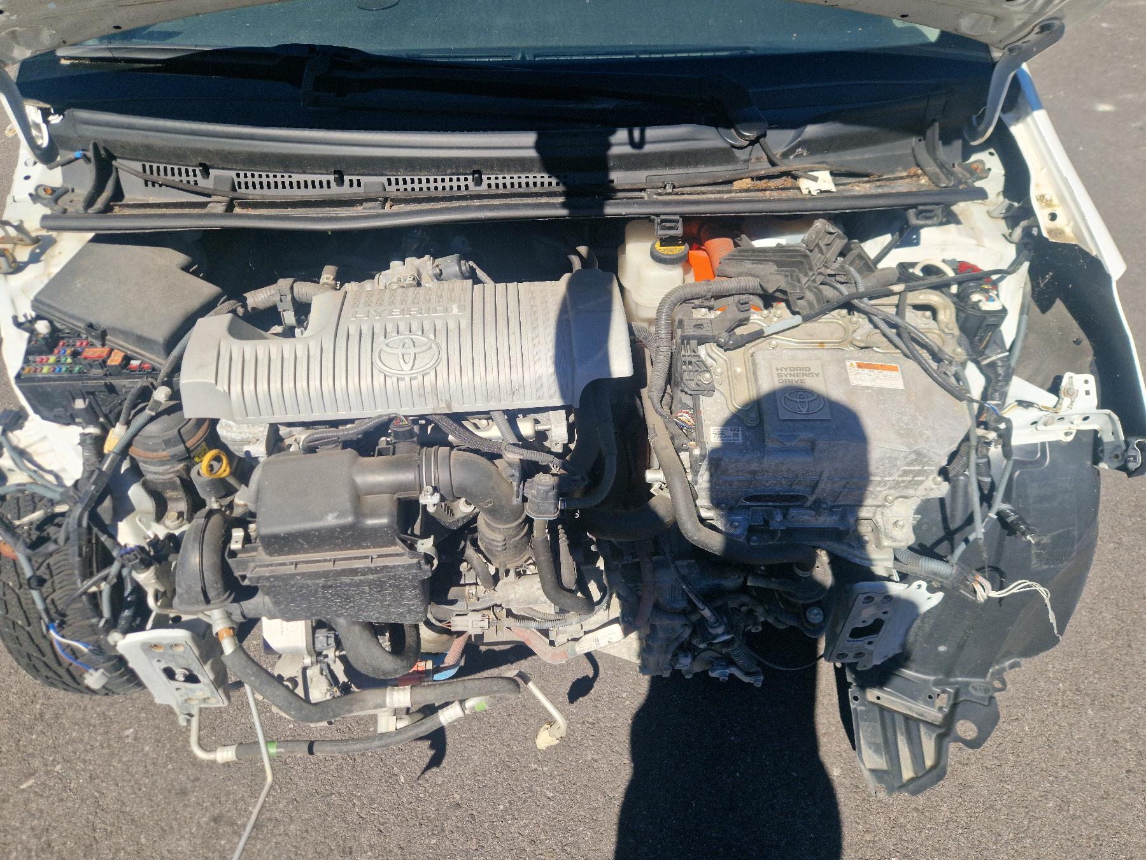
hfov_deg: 73.9
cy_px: 430
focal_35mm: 23
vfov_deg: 58.9
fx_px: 761
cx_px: 573
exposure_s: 1/1250
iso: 50
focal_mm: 5.4
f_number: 1.8
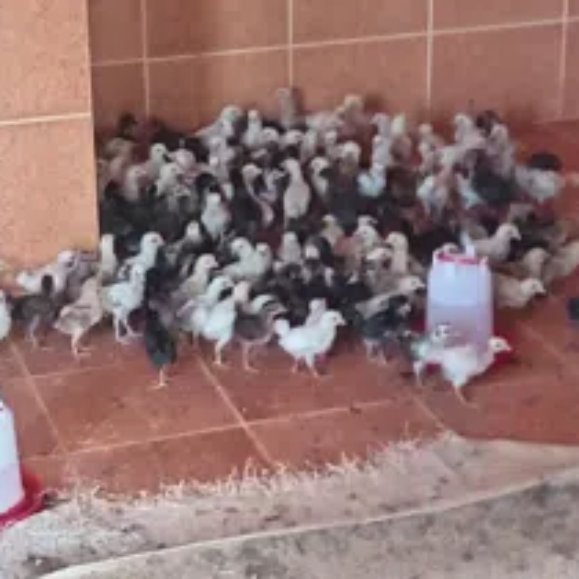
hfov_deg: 17.7
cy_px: 321
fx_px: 1855
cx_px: 229
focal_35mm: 98
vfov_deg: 17.7
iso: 1884
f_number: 1.8
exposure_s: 1/16.7
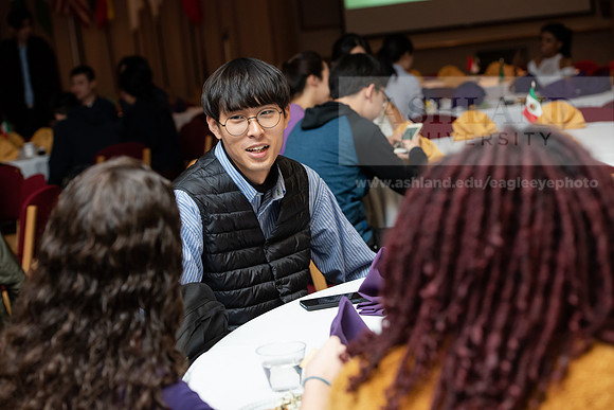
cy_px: 205
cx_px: 307
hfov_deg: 27.0
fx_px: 1279
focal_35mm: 75
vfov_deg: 18.2
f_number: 5.6
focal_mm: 75
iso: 2000
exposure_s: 1/160
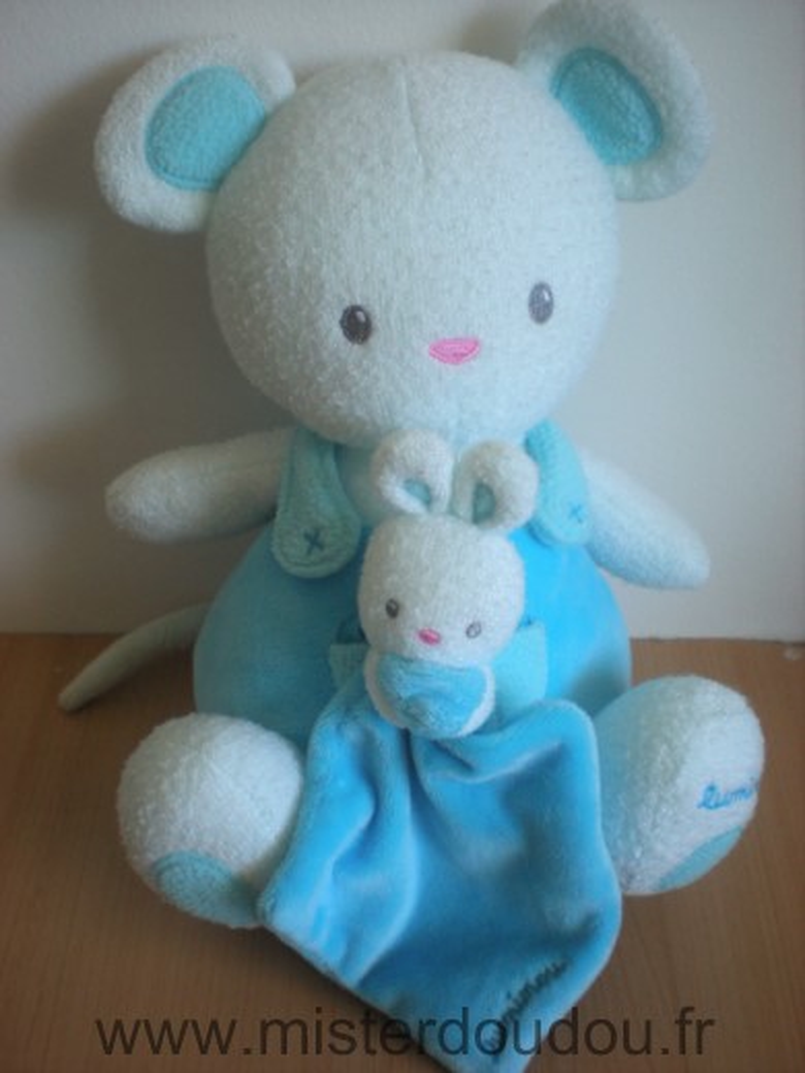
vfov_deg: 49.0
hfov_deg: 37.7
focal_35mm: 38
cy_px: 536
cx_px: 402
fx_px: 1178
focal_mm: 6.3
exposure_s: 1/61.8
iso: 150
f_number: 3.1
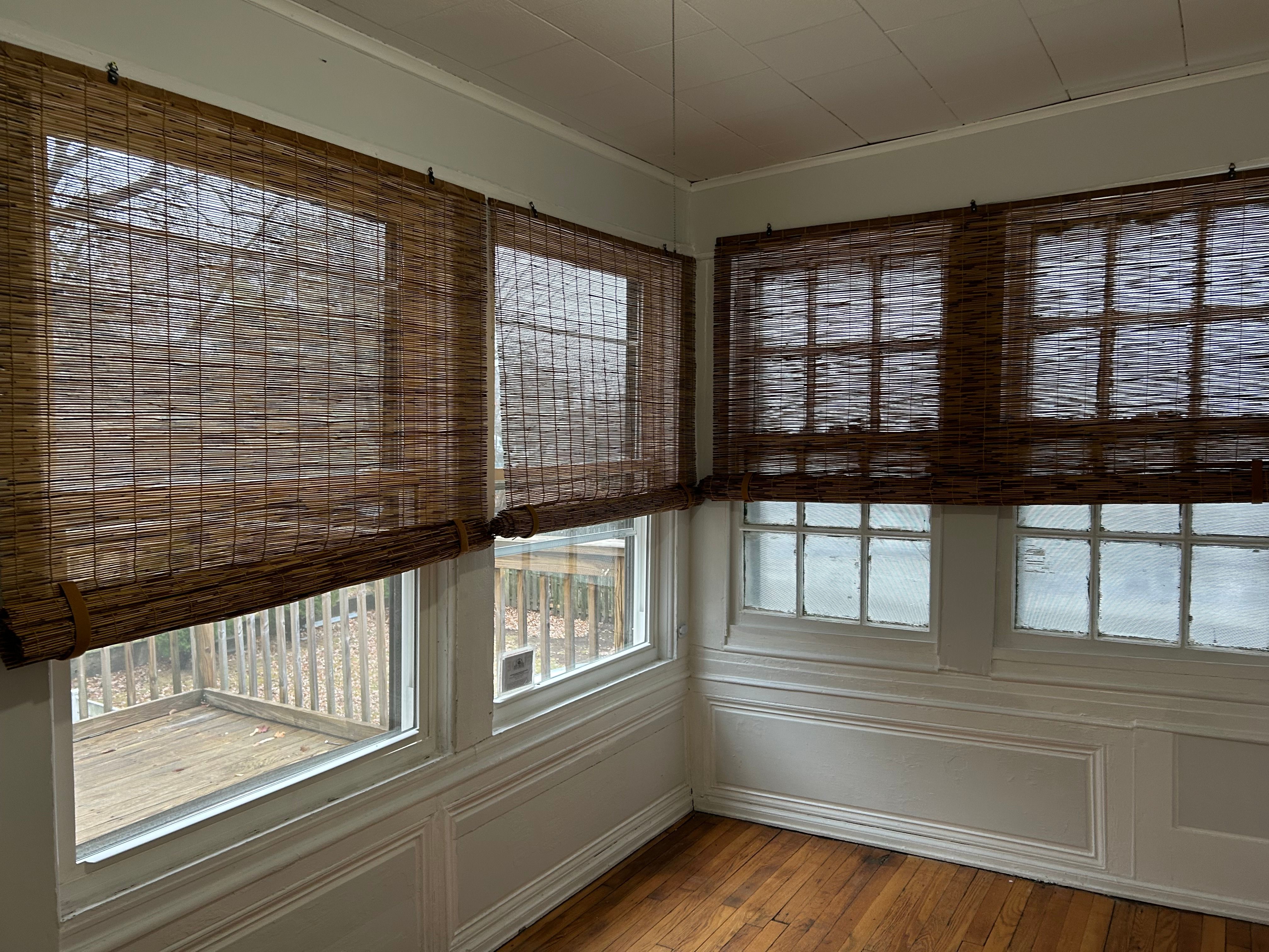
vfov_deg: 53.1
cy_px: 476
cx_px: 634
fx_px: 953
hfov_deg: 67.3
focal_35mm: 26
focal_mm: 5.7
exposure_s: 1/76
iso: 125
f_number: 1.5
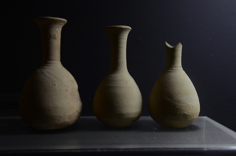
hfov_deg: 42.4
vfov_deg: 28.8
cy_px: 78
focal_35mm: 46
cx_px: 118
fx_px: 304
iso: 1000
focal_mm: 31
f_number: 4
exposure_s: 1/25
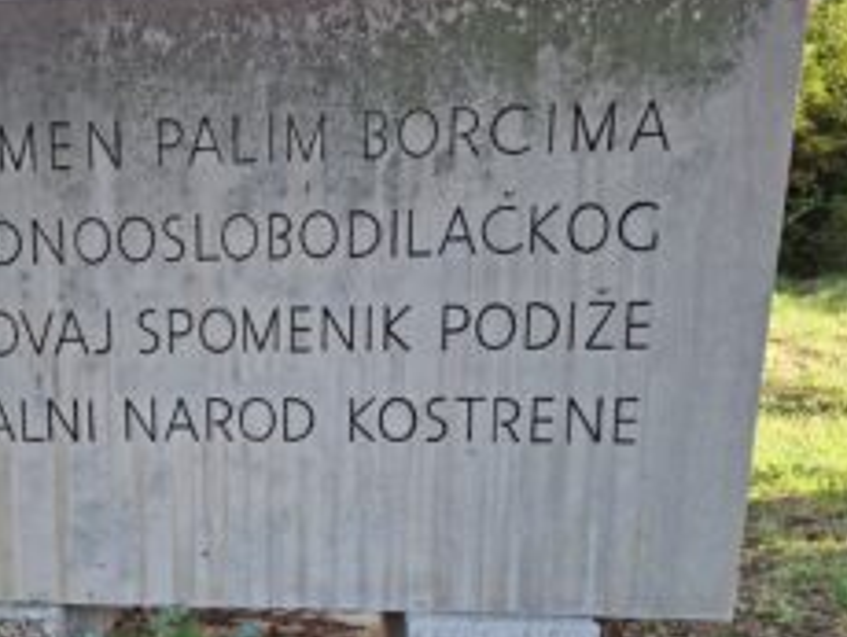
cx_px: 199
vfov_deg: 35.3
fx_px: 980
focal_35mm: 40
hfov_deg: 45.0
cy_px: 468
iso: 32
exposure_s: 1/175
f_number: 1.8
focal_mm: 5.54
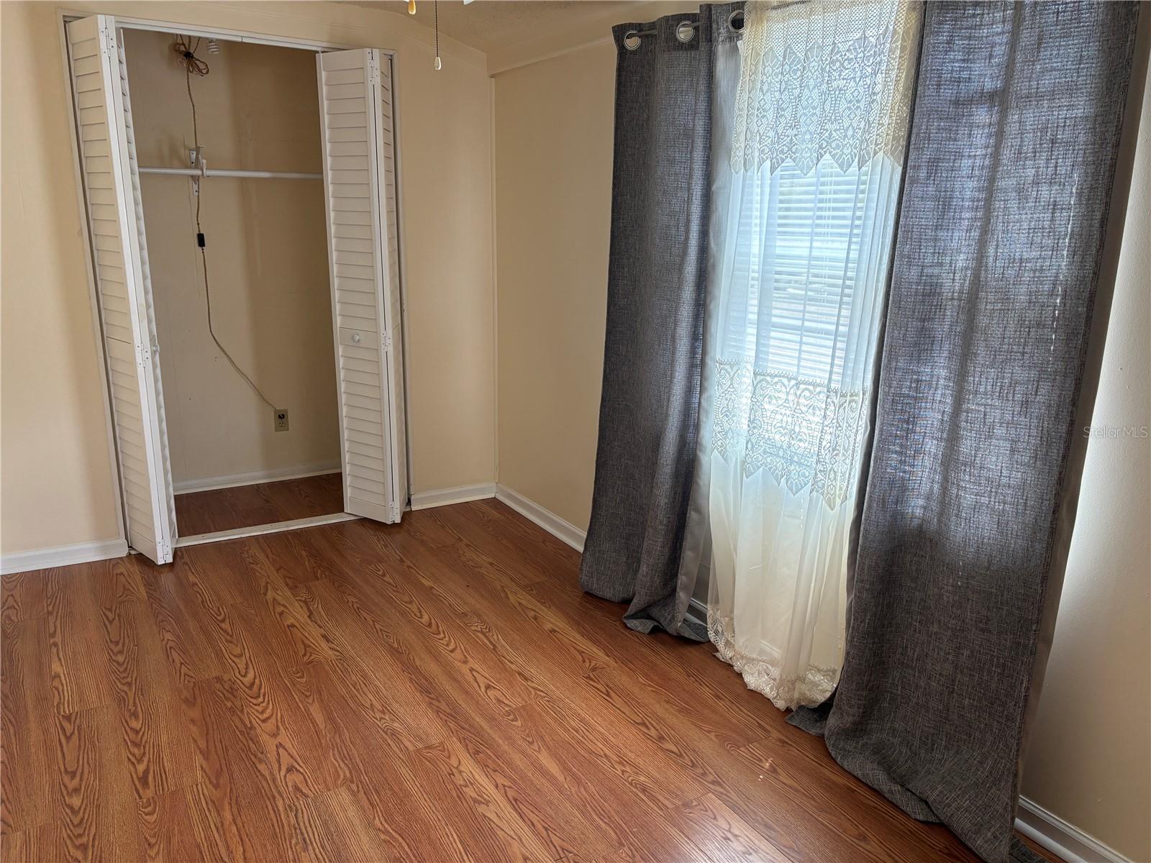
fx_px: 865
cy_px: 432
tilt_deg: -14.9
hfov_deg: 67.3
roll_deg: -1.5
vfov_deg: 53.1
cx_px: 576
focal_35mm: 26
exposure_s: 1/121
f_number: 1.6
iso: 100
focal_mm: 5.96
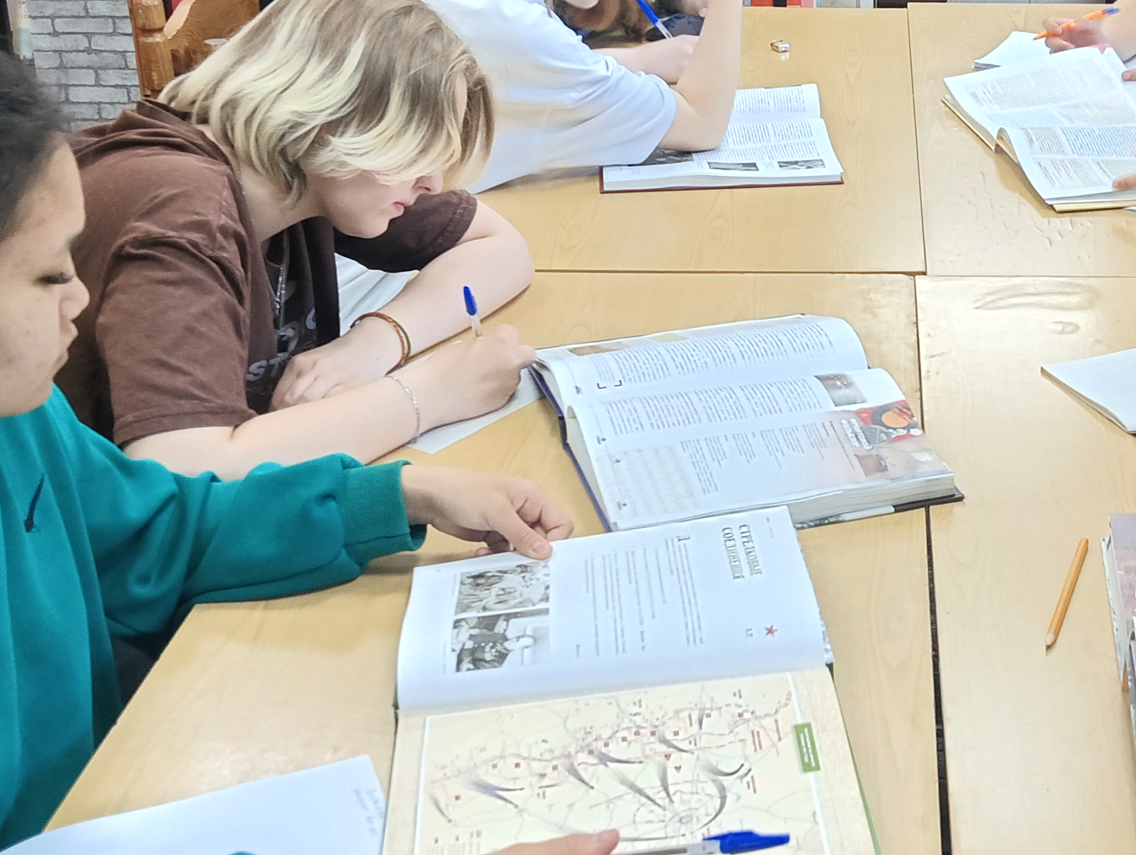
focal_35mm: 57
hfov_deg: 32.8
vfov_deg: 25.6
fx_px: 1873
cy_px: 314
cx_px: 903
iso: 500
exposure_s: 1/100
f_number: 1.8
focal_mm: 4.05
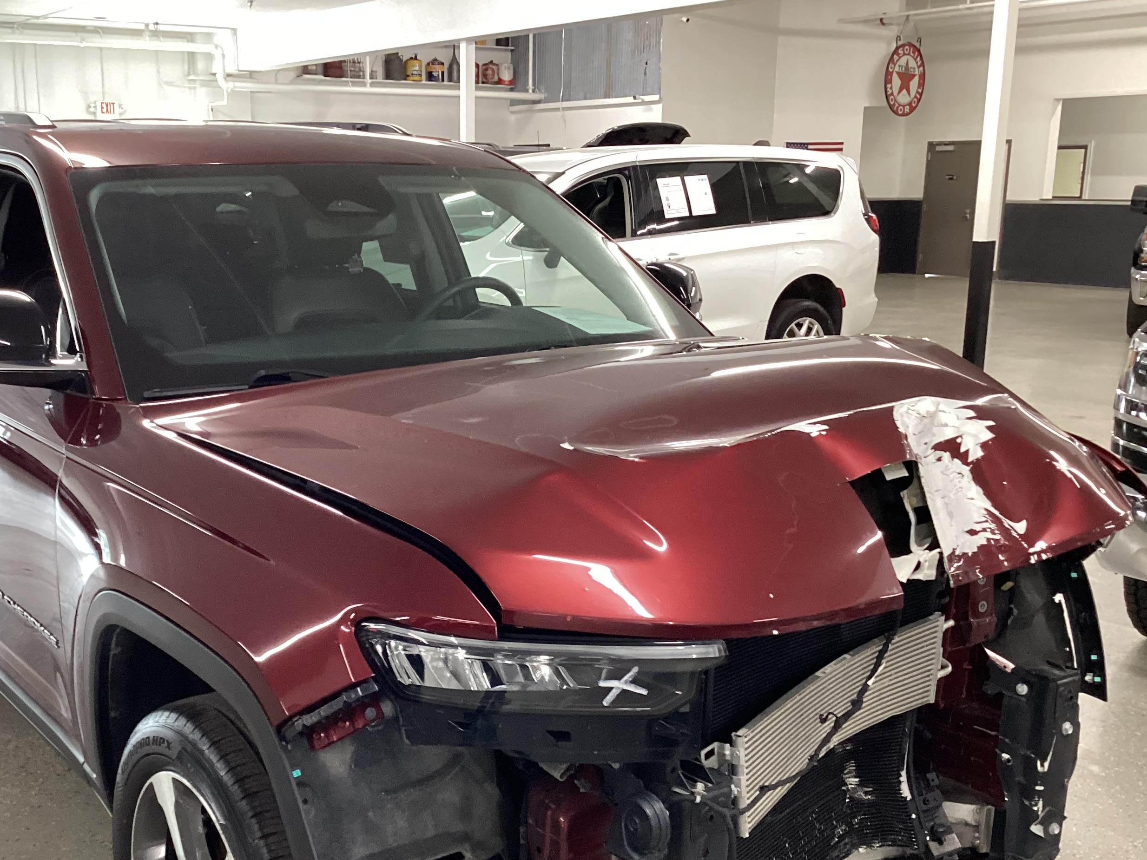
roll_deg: +0.0
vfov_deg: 34.9
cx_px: 446
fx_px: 1359
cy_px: 563
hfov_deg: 45.5
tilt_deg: -16.6
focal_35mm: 41
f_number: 2.4
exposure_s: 1/40
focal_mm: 3.3
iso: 250
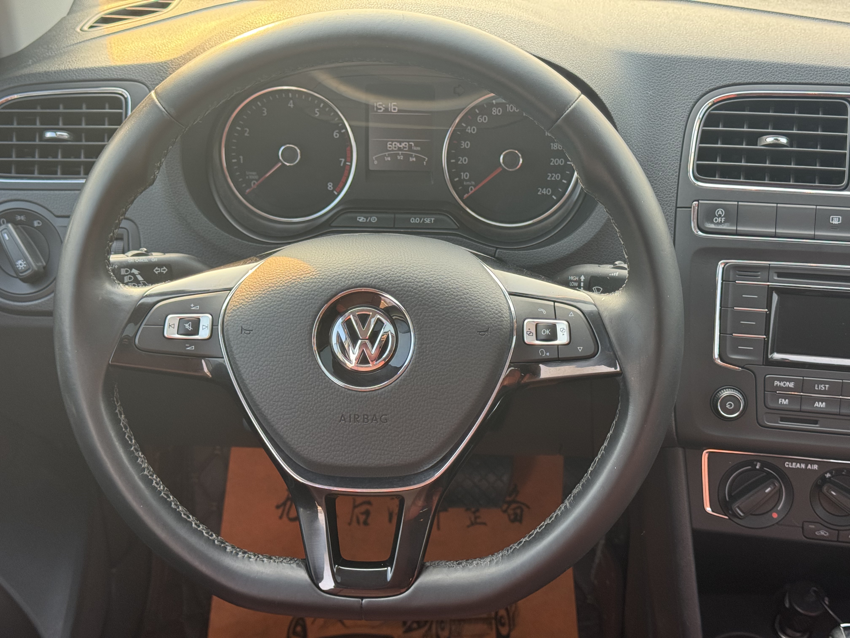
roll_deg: -0.8
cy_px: 319
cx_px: 425
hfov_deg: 39.7
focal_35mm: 48
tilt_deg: -33.0
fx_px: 1179
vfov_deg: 30.3
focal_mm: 6.76
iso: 100
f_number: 1.78
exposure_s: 1/118
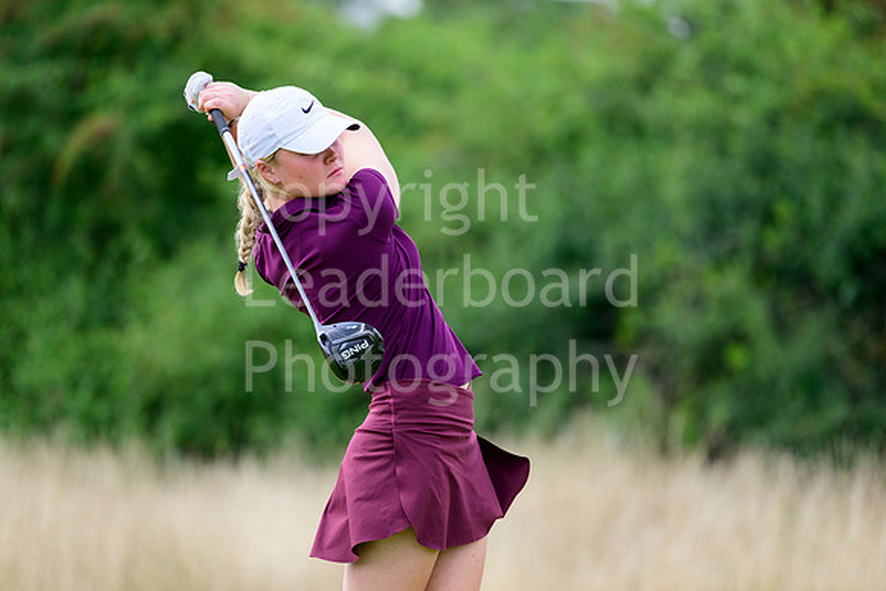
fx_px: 9354
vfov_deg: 3.6
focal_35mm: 380
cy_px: 296
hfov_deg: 5.4
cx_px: 443
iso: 1000
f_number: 5.6
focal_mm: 380
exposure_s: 1/2000
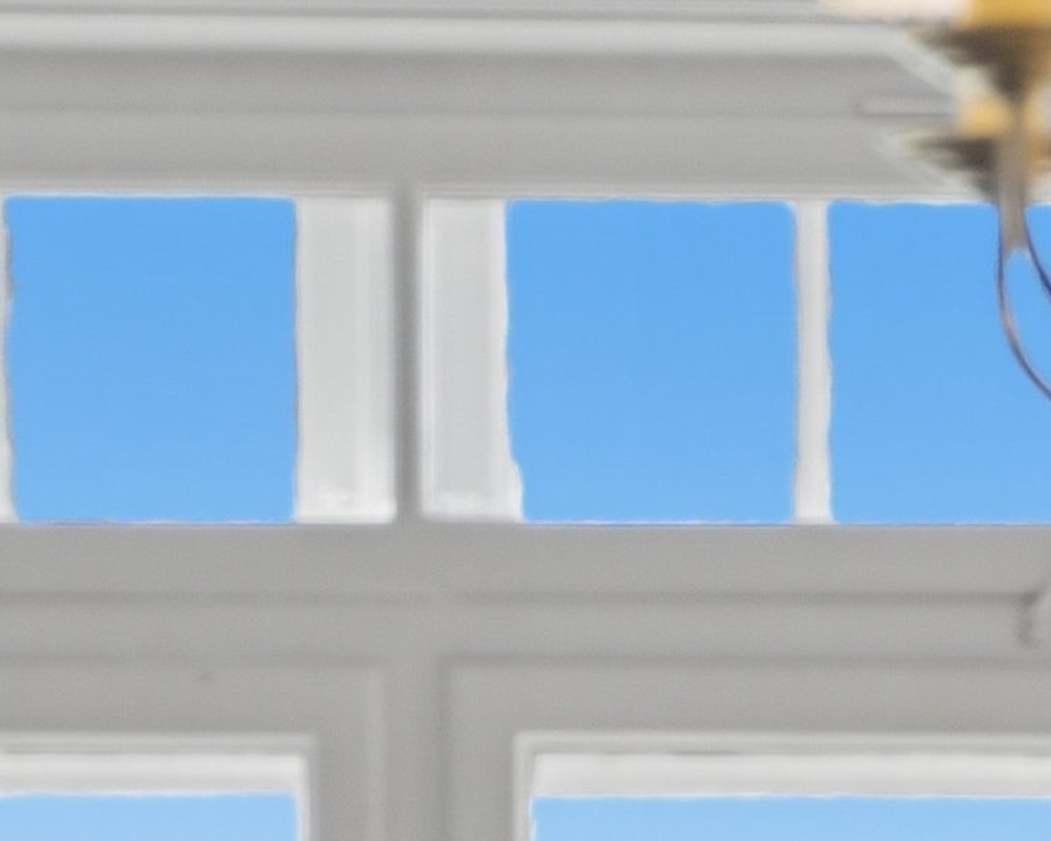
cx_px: 1277
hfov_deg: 8.2
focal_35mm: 232
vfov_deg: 6.6
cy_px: 1387
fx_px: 7216
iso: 200
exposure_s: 1/640
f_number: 4
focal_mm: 40.7
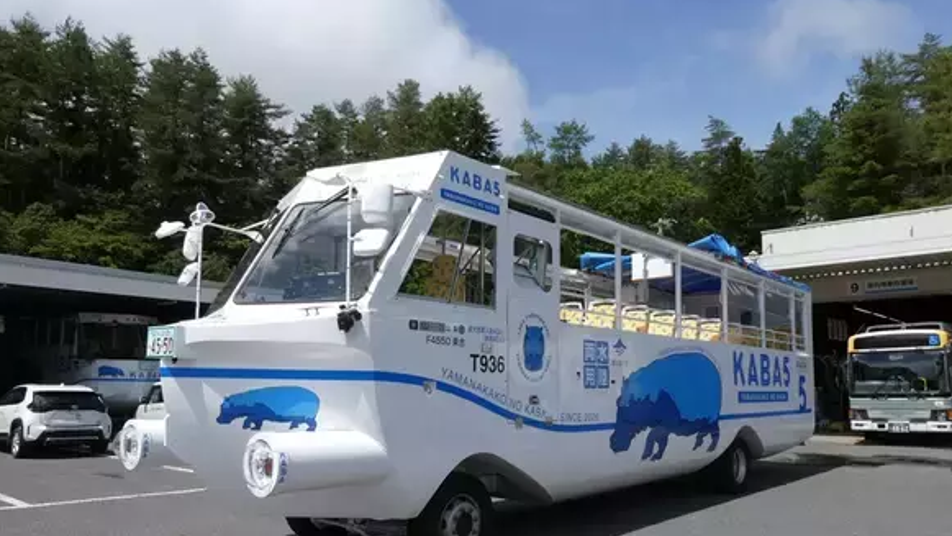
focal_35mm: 27
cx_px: 465
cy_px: 336
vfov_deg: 42.6
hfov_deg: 69.8
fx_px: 682
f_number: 4.5
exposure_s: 1/800
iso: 80
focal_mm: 4.3
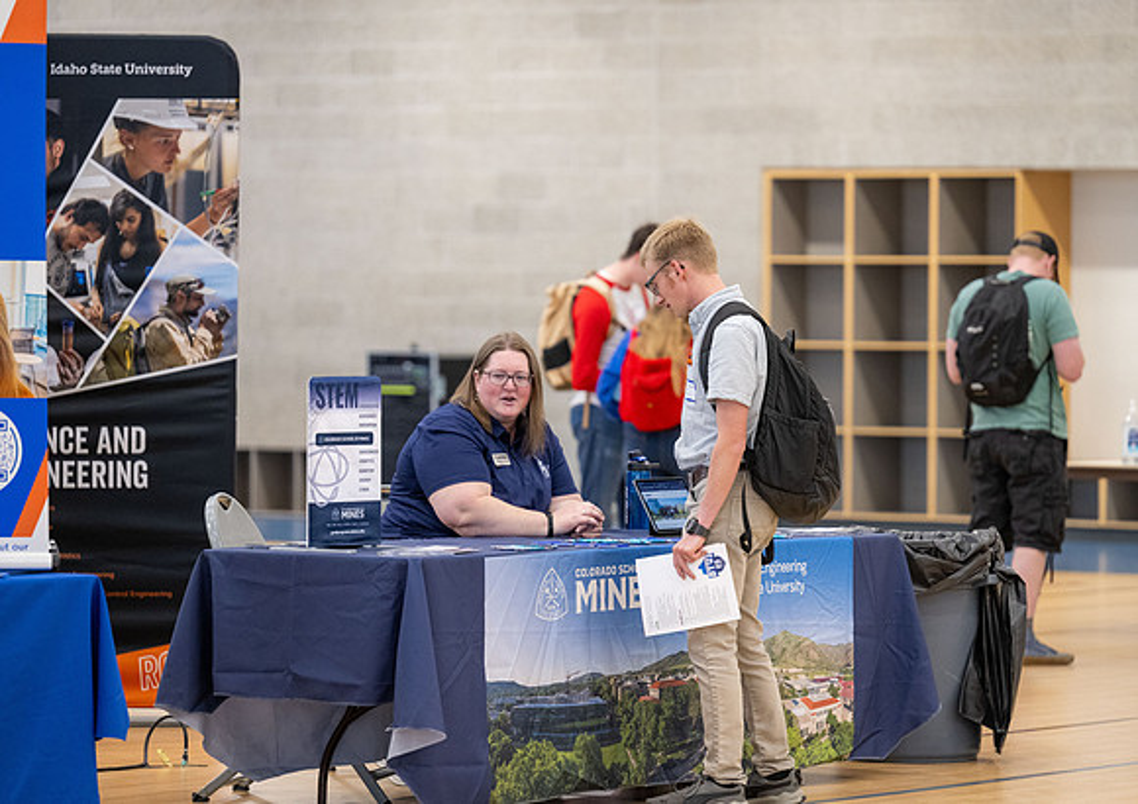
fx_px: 5601
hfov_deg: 11.6
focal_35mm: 174
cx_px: 662
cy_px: 362
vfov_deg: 8.2
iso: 2000
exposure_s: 1/200
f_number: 2.8
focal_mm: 150
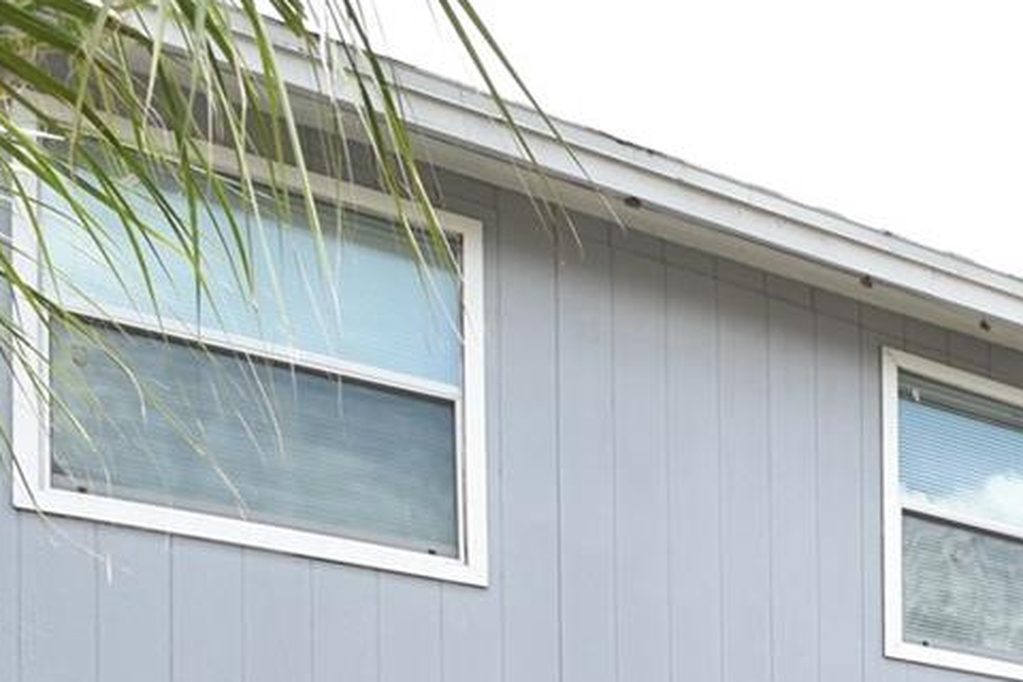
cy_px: 1093
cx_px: 1332
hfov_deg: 30.9
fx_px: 1421
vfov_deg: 21.4
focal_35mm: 50
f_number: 8
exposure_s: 1/250
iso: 200
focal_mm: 10
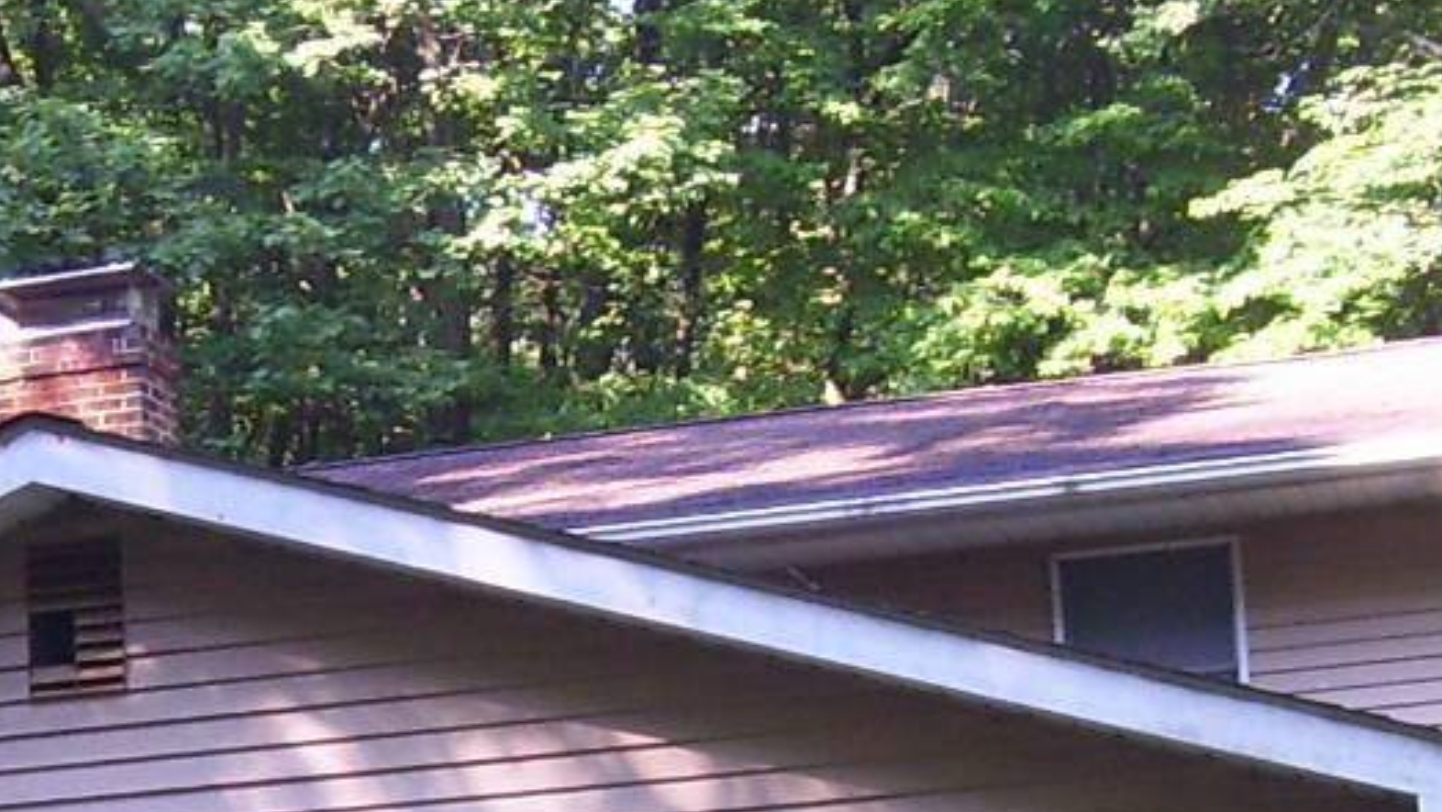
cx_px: 270
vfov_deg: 10.3
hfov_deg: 18.1
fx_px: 4475
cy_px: 622
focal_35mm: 117
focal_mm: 5.6
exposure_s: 1/90
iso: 80
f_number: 2.7
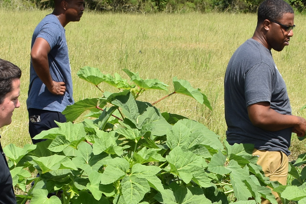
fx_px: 1292
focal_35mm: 152
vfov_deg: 8.8
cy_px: 299
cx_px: 190
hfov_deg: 13.5
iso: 200
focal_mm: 30
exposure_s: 1/250
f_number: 13
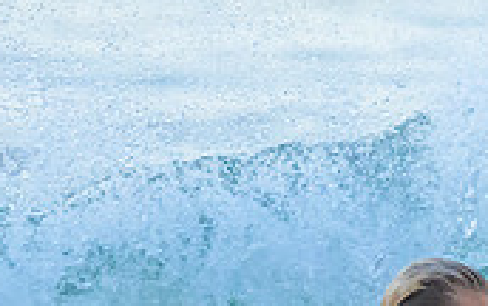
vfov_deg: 0.3
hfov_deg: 0.5
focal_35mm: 4117
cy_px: 450
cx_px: 508
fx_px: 54826
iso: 5600
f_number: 6.3
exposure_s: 1/1250
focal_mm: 800
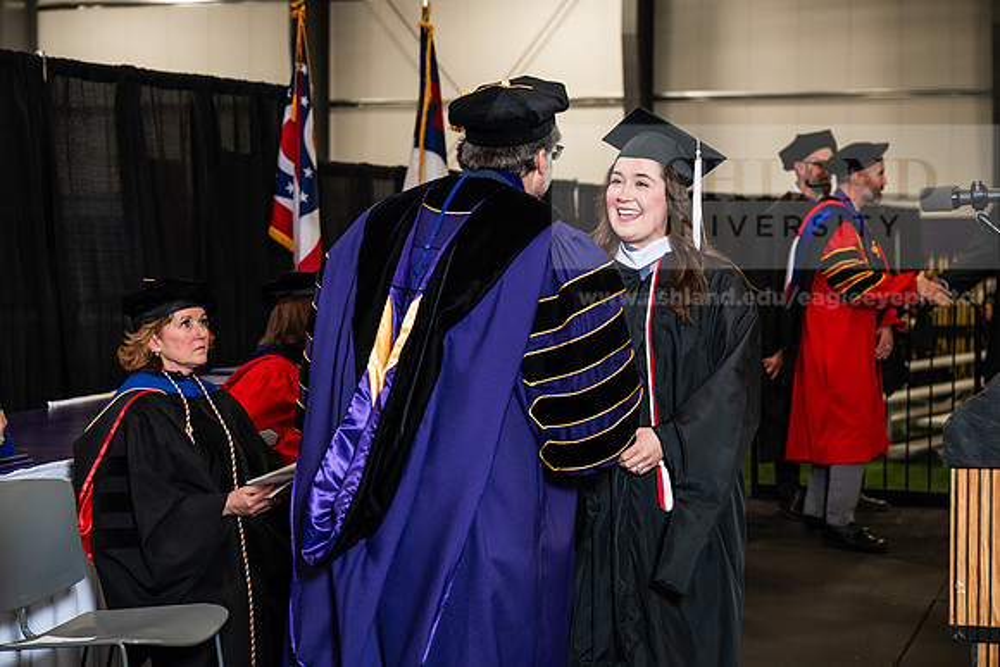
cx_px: 500
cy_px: 334
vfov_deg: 19.5
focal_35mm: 70
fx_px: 1945
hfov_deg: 28.8
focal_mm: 70
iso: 1250
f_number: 4.5
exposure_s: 1/200
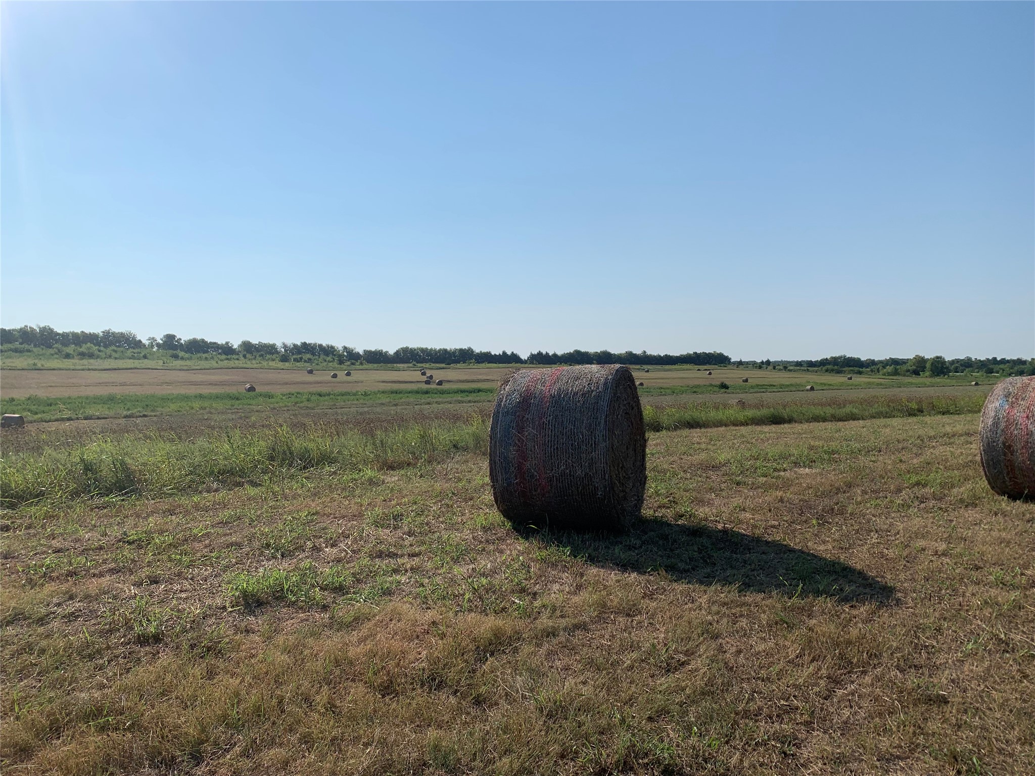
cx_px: 518
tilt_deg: +0.6
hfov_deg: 67.3
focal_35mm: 26
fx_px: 777
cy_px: 388
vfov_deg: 53.1
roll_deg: -1.7
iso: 25
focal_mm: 4.25
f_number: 1.8
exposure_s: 1/6452
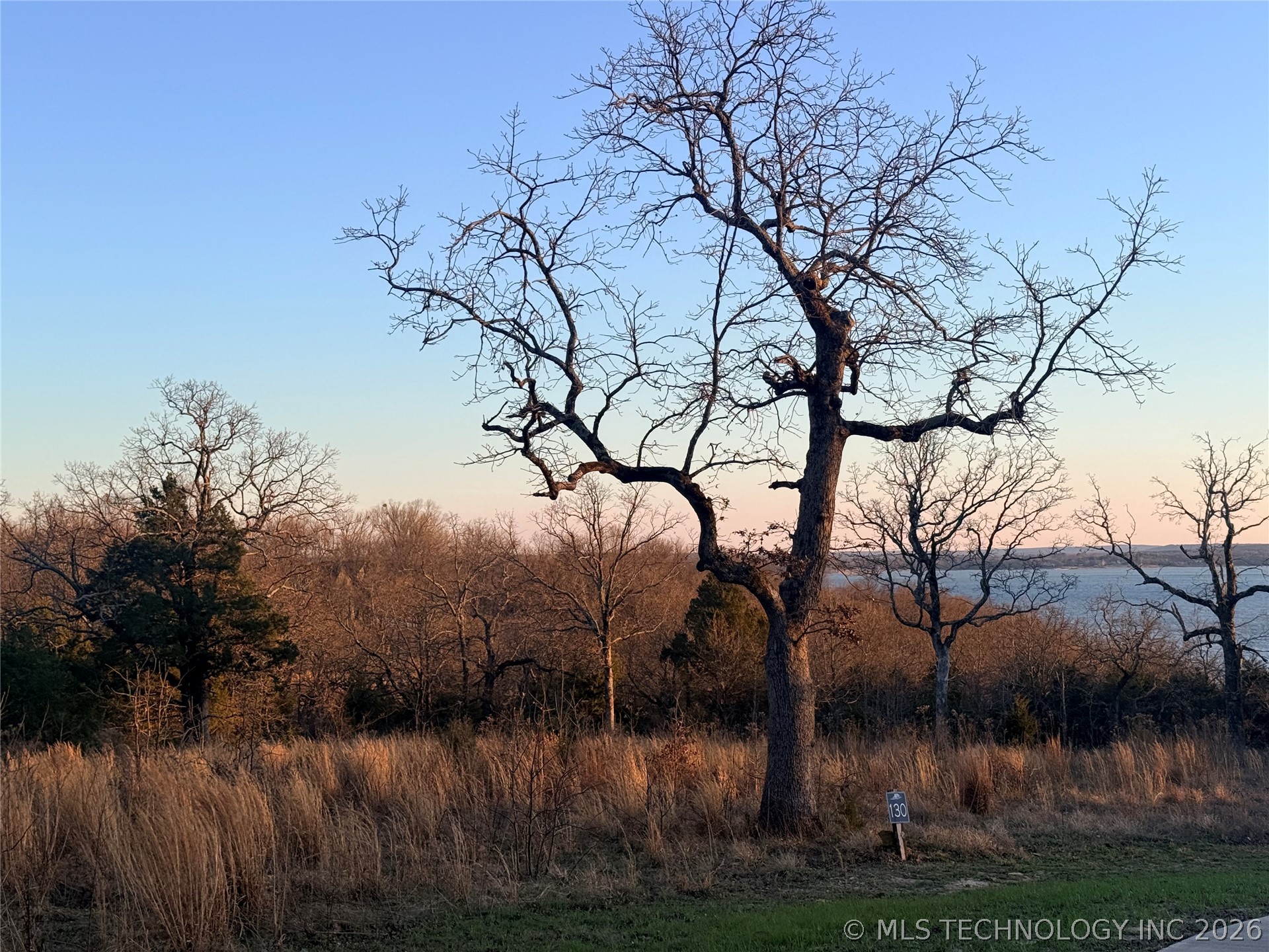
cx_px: 634
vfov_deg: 30.3
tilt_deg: +3.9
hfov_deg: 39.7
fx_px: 1760
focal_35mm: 48
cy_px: 476
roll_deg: +1.2
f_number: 1.78
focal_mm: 6.76
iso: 64
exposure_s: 1/975
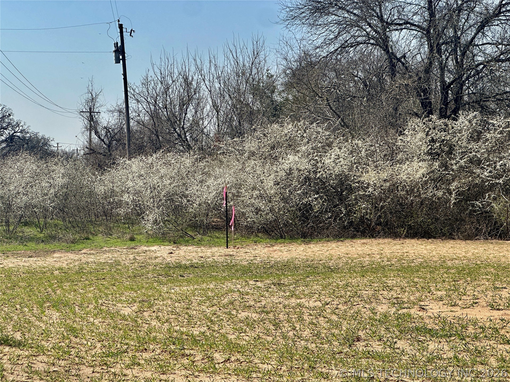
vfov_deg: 19.1
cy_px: 191
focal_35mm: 77
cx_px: 255
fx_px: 1134
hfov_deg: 25.3
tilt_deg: +0.5
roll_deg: +0.1
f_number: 2.8
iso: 32
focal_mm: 9
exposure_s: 1/809
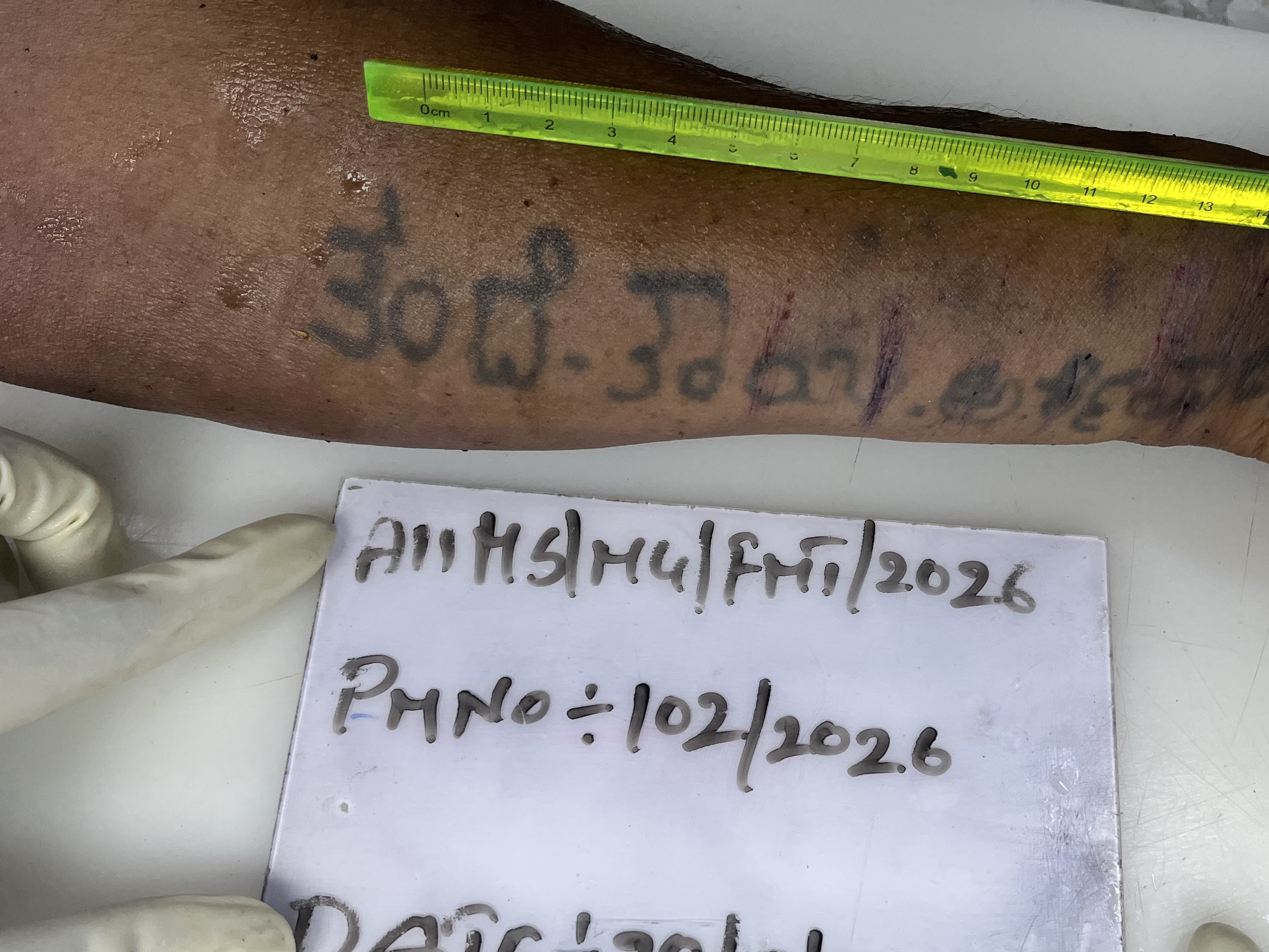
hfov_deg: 48.7
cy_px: 572
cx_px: 759
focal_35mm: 38
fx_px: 1393
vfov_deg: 37.6
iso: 64
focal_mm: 5.1
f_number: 1.6
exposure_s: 1/100
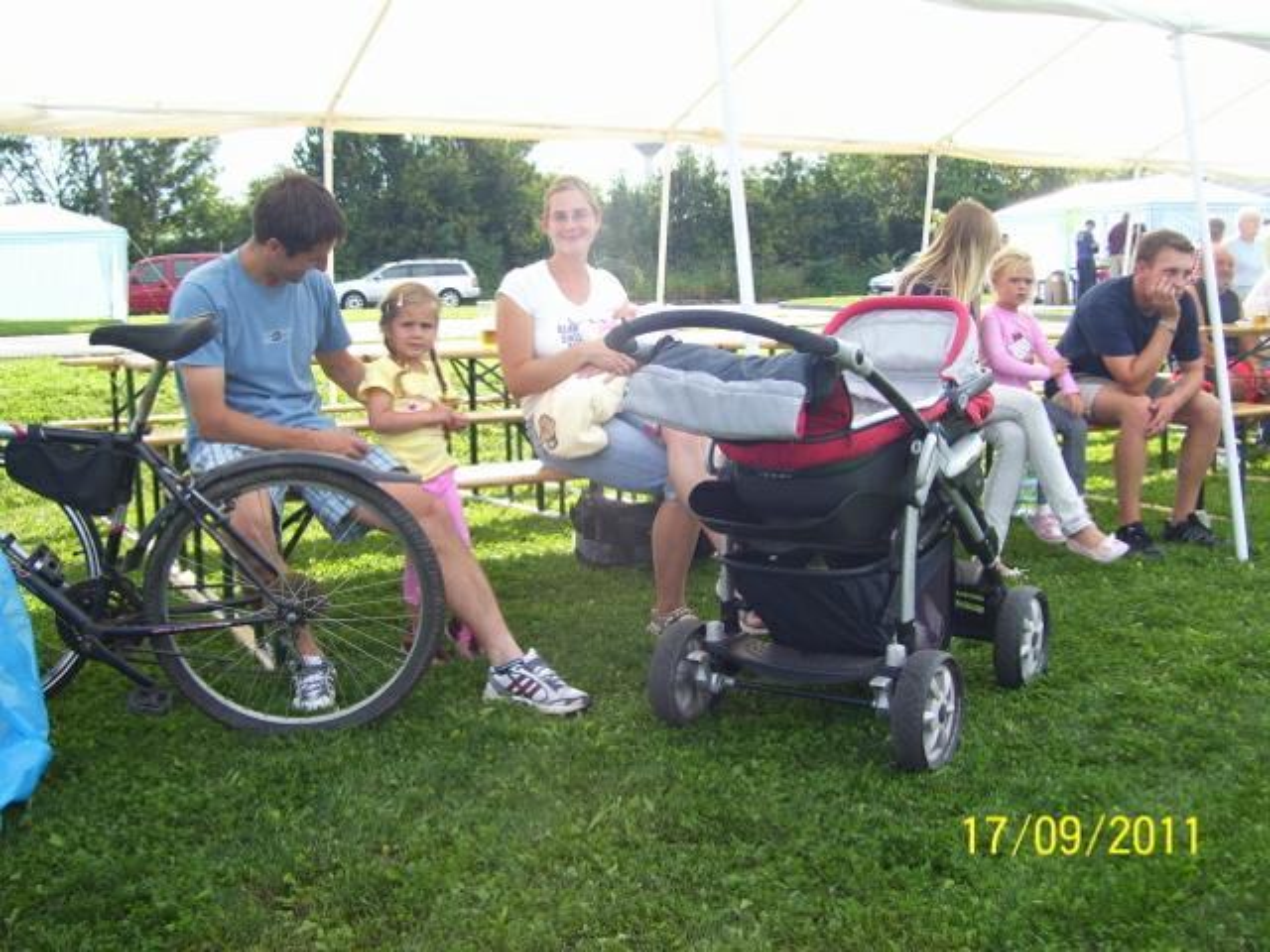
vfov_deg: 38.7
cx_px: 635
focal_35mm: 37
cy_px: 476
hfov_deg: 50.1
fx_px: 1357
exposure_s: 1/350
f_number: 2.7
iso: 80
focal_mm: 6
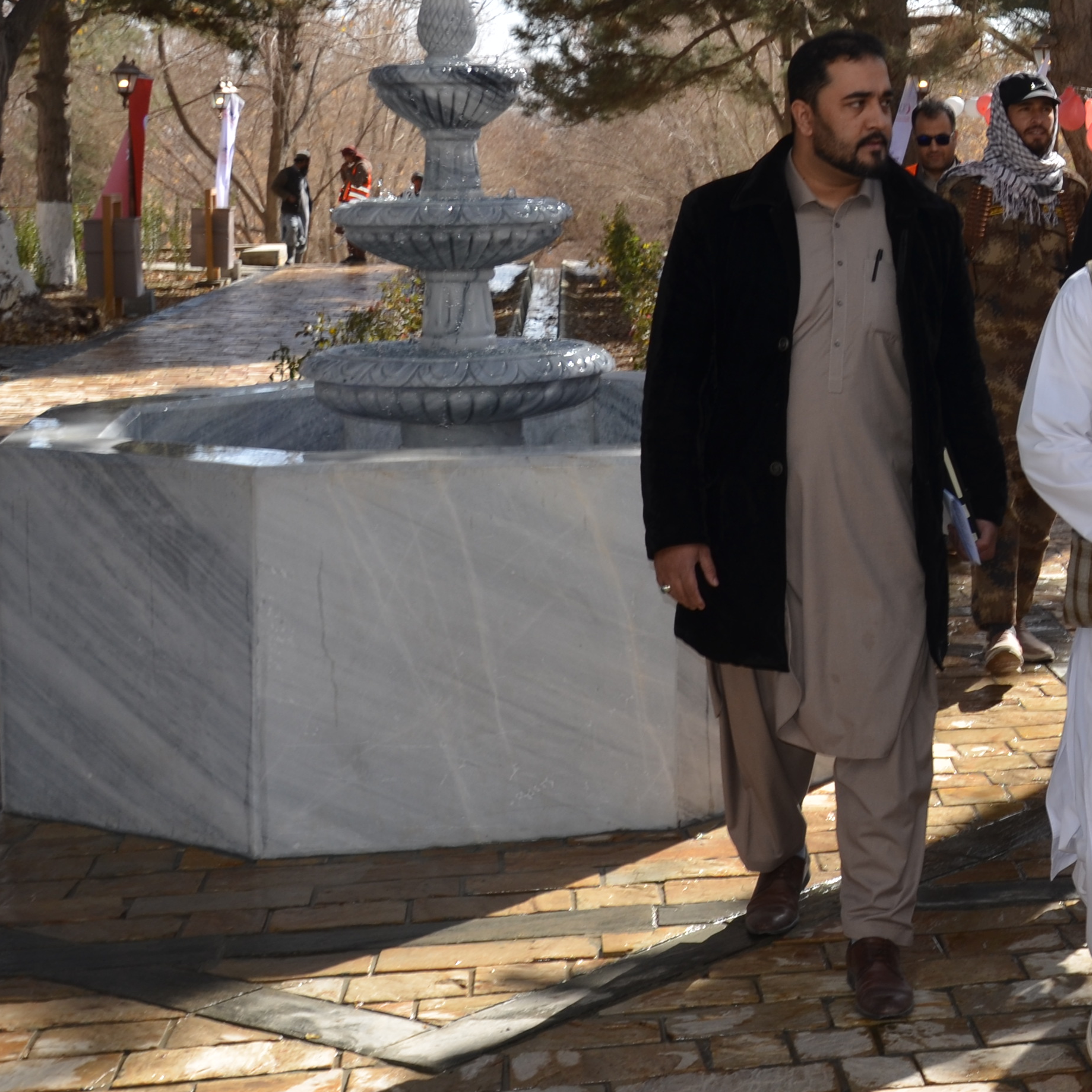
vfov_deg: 22.9
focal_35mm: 75
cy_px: 295
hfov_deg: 21.5
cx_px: 1300
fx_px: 2677
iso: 100
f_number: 5
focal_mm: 22
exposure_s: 1/250
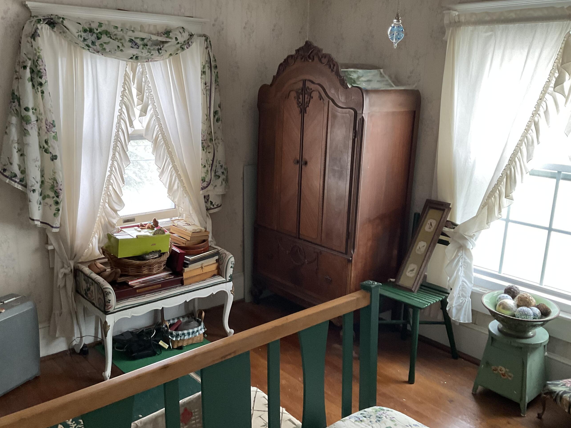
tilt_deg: -14.2
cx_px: 237
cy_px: 222
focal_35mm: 34
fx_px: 561
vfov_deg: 41.8
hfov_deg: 53.7
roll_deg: -1.7
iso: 125
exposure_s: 1/60
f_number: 1.8
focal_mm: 3
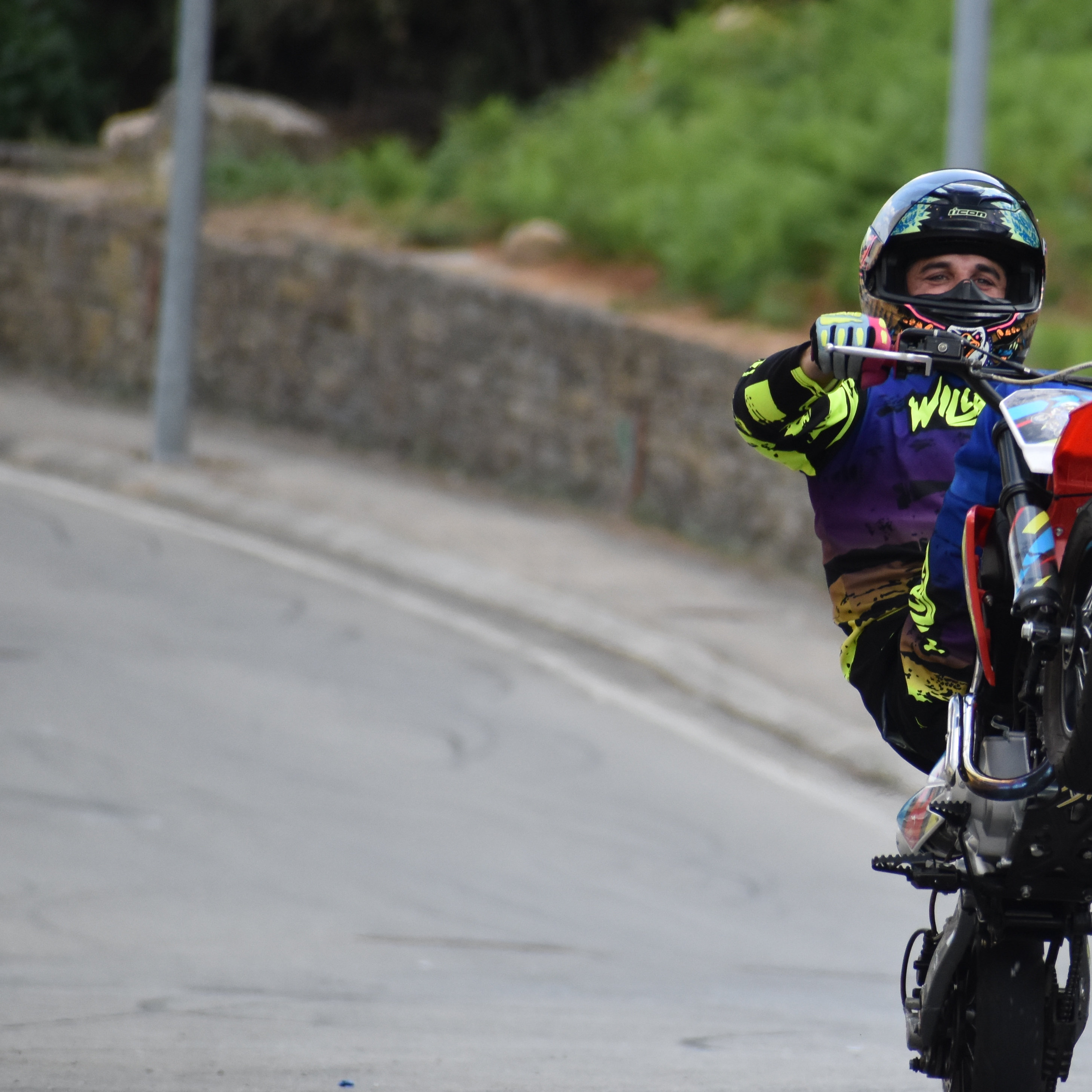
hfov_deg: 2.2
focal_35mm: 785
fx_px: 28017
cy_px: 498
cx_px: 1100
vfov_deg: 2.2
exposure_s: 1/800
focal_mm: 300
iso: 800
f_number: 6.3
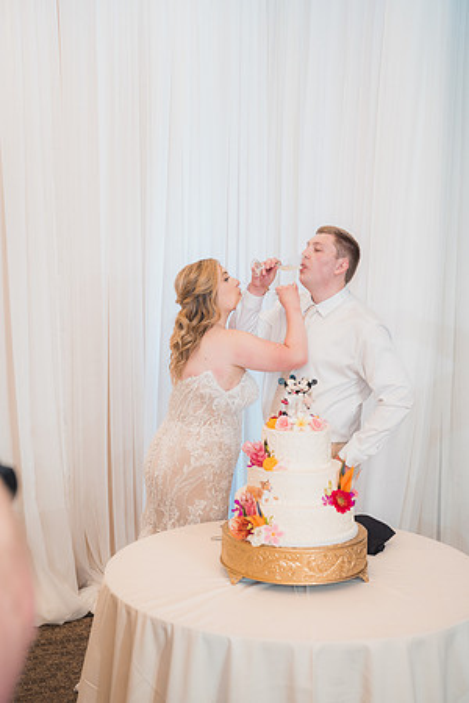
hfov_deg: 27.0
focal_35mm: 50
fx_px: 977
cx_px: 234
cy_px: 352
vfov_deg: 39.6
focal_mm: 50
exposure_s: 1/250
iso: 800
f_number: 2.8
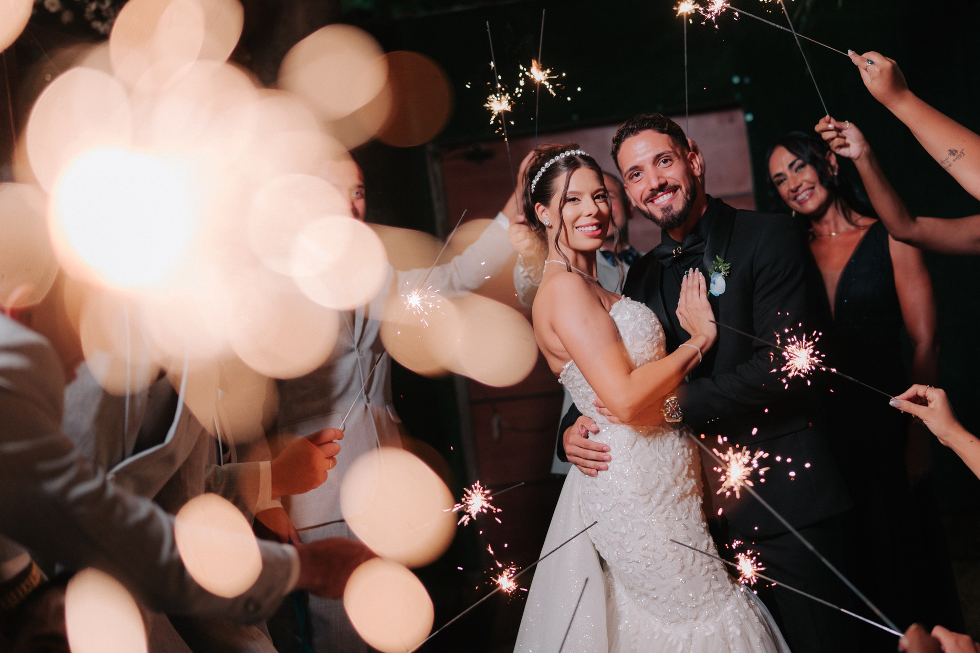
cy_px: 259
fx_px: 1307
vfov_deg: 28.0
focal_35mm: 48
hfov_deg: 40.8
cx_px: 619
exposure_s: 1/250
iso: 500
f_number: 1.6
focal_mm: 35
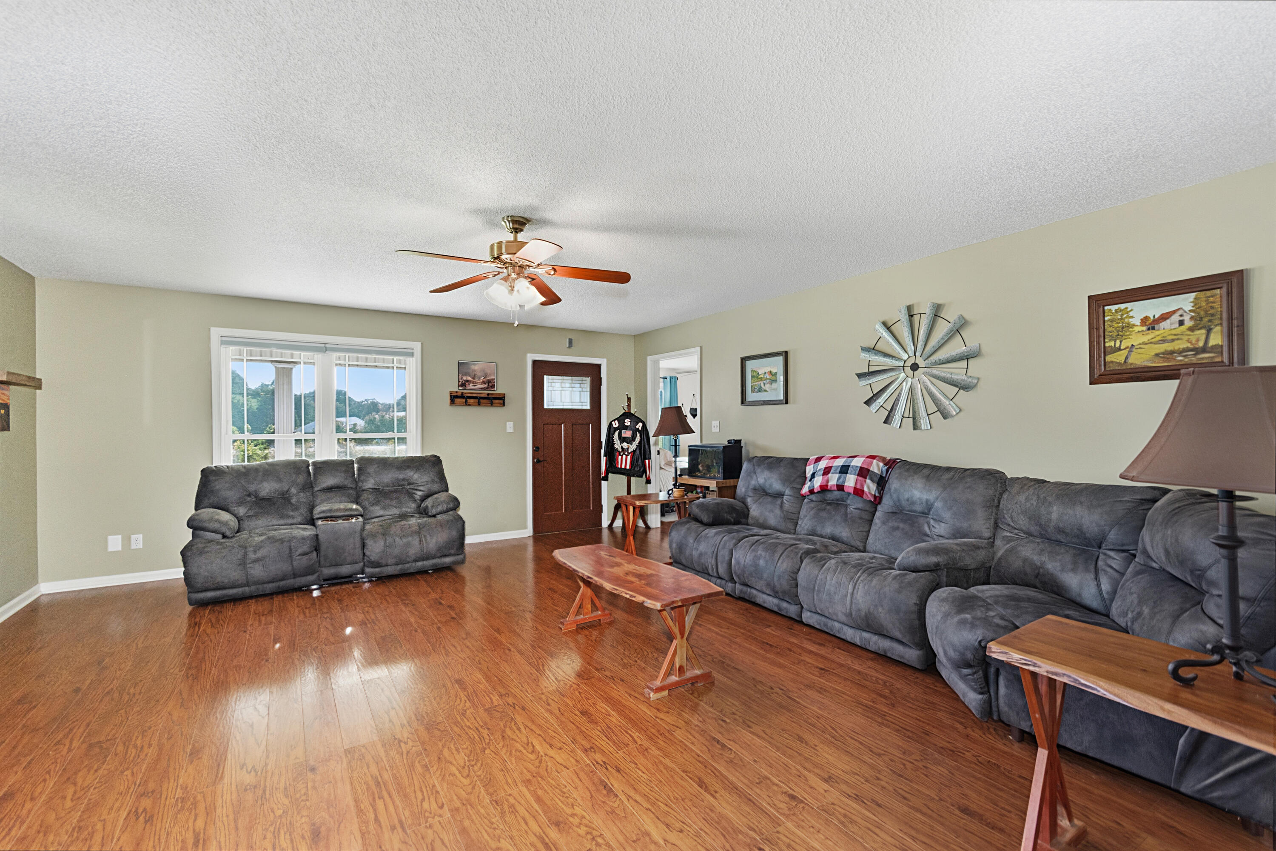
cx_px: 638
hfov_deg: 100.4
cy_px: 426
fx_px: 532
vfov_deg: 77.3
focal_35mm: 15
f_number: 8
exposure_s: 1/20
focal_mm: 10
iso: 320
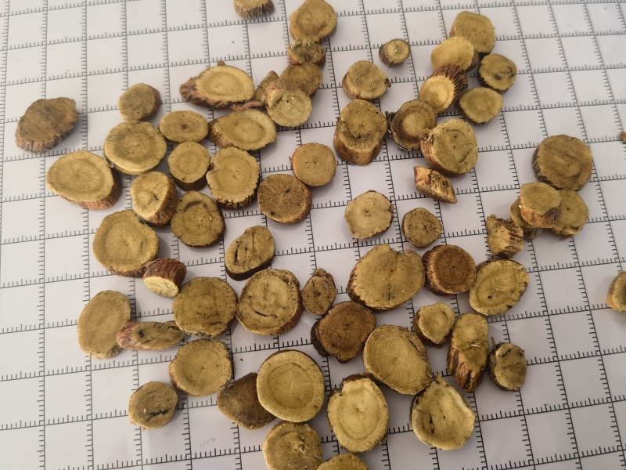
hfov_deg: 65.3
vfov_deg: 51.4
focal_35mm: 27
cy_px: 235
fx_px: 488
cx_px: 313
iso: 320
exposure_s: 1/299
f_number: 1.8
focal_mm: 5.54
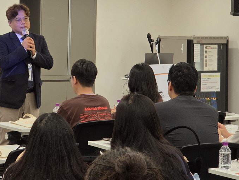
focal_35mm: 133
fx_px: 919
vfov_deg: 11.1
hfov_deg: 14.7
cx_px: 20
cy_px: 23
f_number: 2.4
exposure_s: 1/120
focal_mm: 7
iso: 125
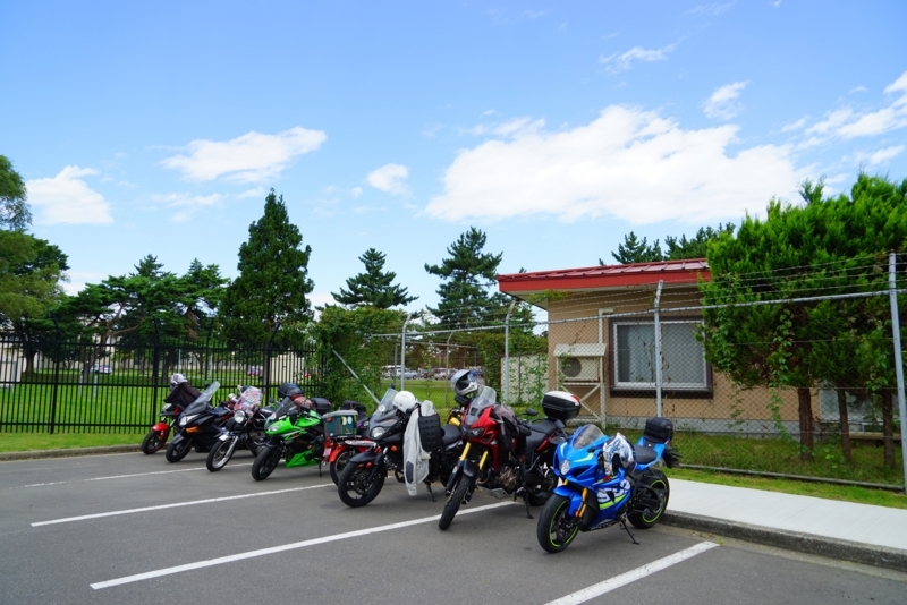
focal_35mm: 24
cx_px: 454
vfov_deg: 53.2
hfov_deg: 73.7
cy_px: 302
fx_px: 605
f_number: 8
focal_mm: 24
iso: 100
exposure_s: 1/100
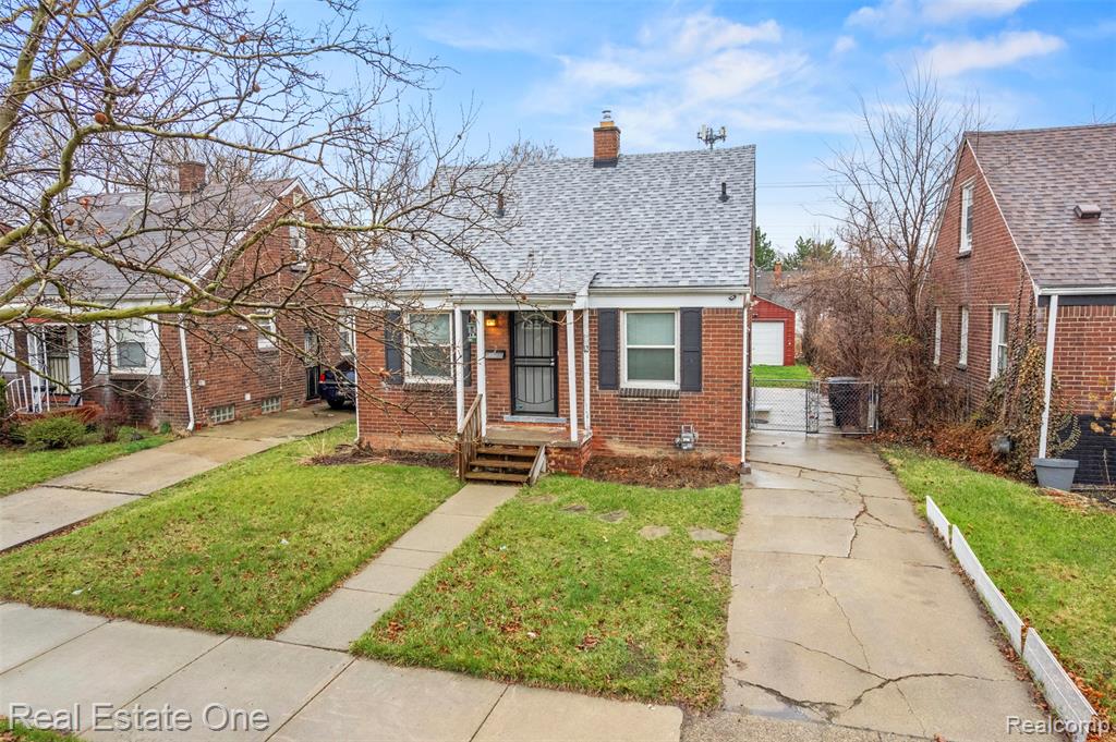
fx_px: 681
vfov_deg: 57.1
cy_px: 371
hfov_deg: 78.6
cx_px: 558
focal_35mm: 22
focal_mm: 8.38
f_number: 2.8
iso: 100
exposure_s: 1/180
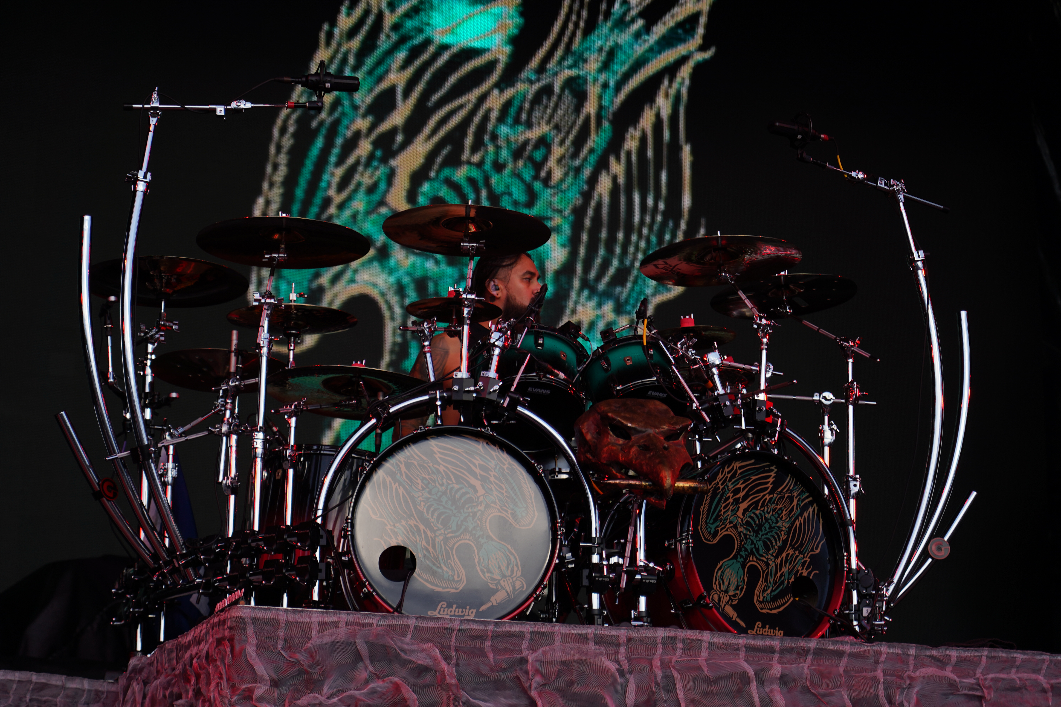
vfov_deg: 13.0
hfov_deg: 19.5
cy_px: 354
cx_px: 530
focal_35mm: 105
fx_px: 3094
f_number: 4
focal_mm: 105
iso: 100
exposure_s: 1/125
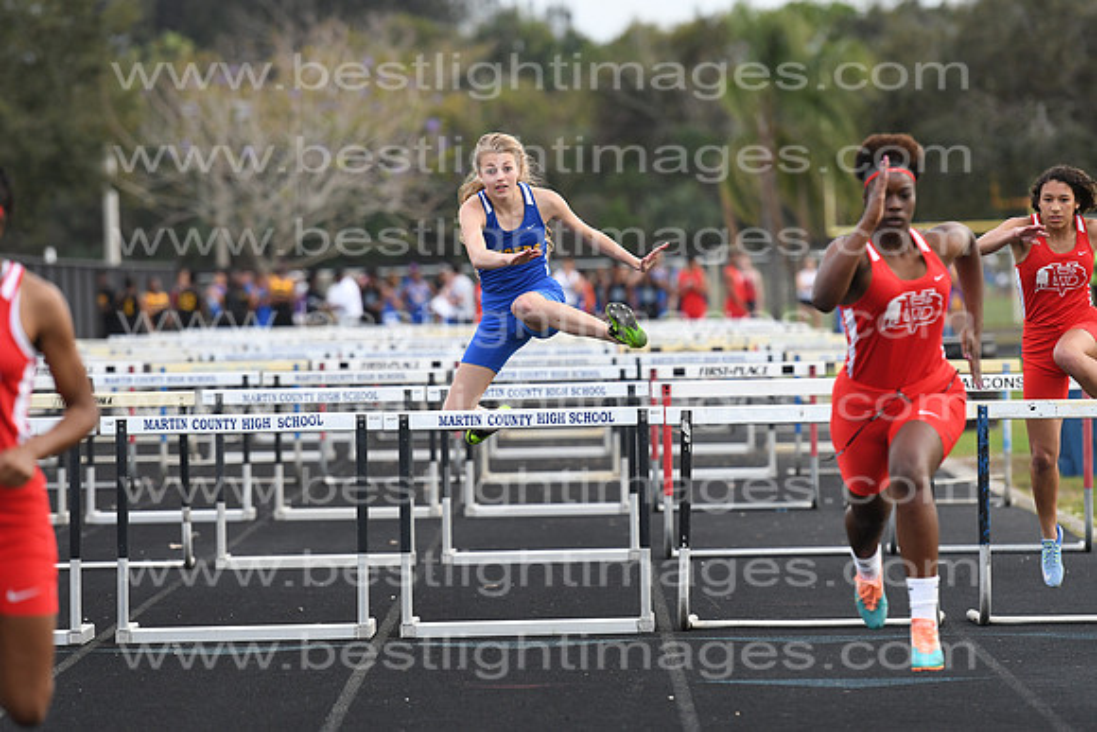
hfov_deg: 7.4
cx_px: 548
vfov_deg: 5.0
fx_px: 8458
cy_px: 366
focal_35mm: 278
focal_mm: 185
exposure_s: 1/1600
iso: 800
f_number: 4
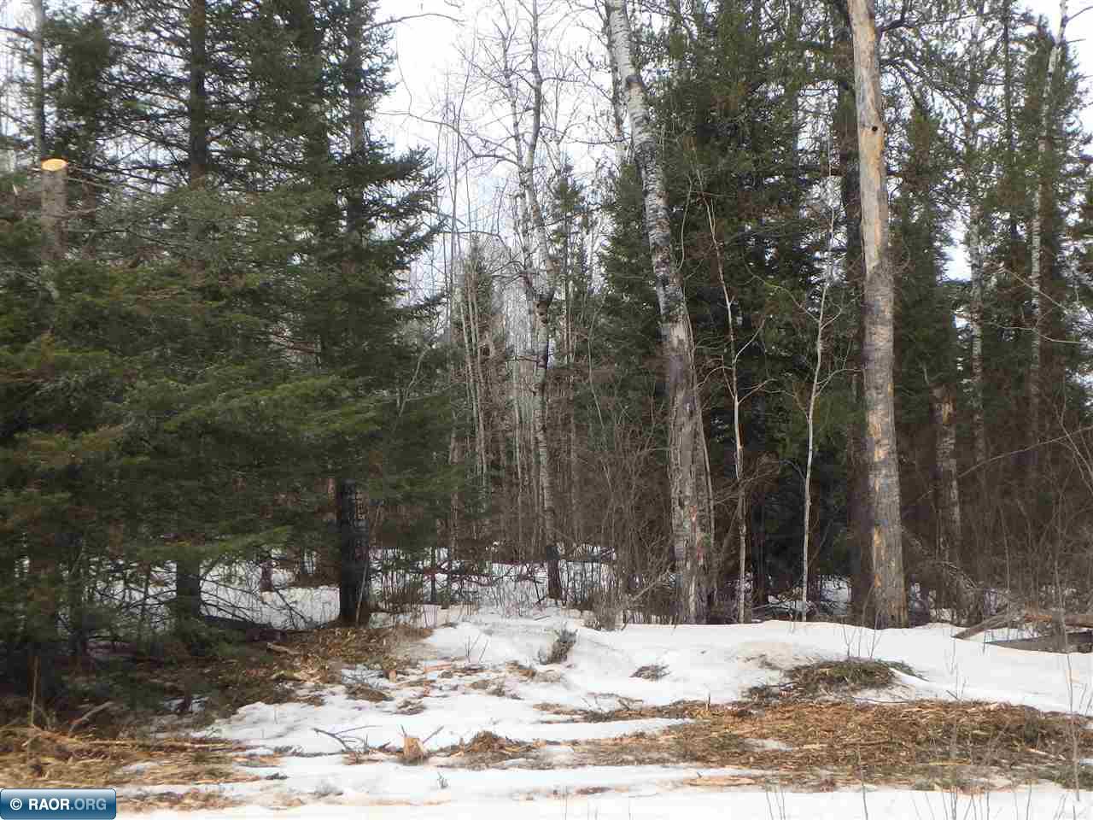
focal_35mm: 39
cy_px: 410
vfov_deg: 36.8
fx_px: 1231
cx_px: 546
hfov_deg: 47.9
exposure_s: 1/200
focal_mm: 6.9
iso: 125
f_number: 5.1
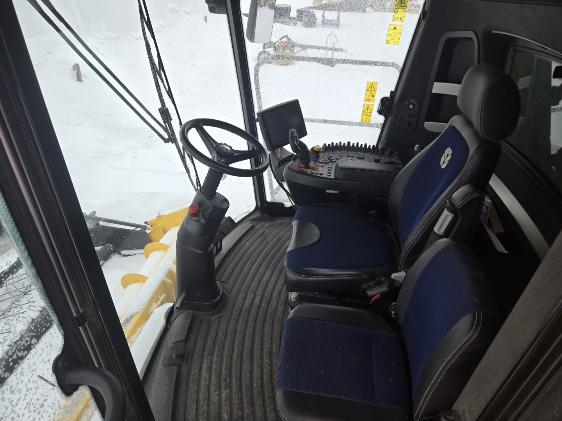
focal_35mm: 23
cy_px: 210
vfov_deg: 58.9
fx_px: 373
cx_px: 281
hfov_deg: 73.9
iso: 25
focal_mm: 5.4
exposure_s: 1/441
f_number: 1.8
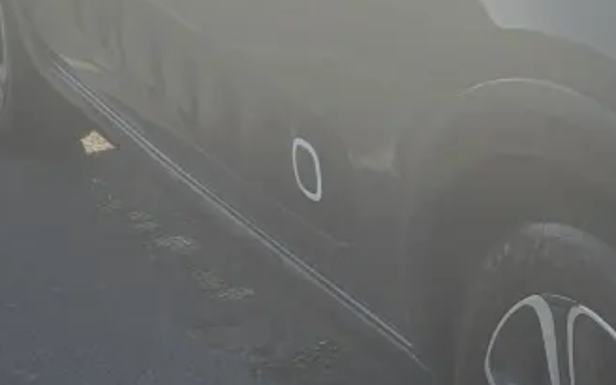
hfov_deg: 20.9
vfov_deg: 13.8
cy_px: 225
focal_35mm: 95
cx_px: 669
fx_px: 1595
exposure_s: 1/1117
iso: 12
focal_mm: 6.3
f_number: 1.7
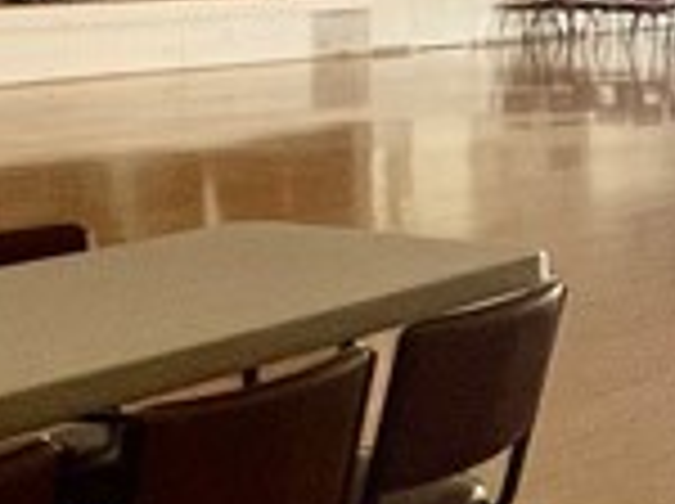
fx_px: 1733
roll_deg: +0.2
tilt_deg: -3.2
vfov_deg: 16.2
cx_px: 918
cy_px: -9
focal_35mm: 89
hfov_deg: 19.9
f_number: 1.8
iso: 160
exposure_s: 1/60
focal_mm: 1.57
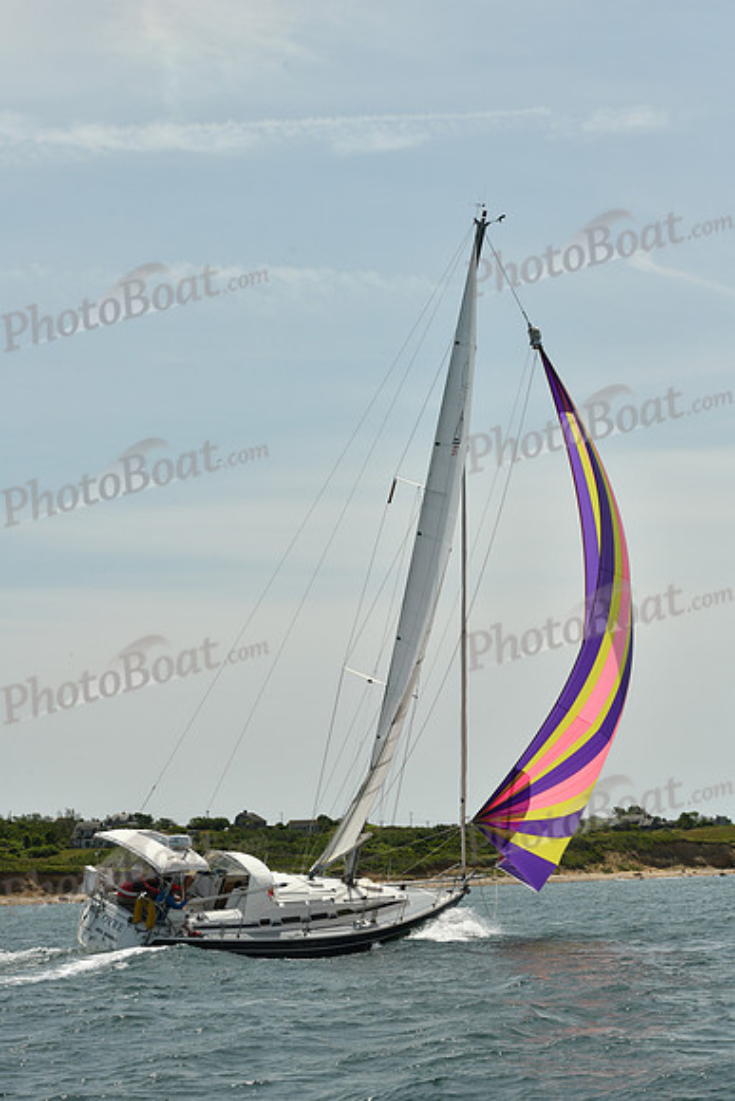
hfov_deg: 19.5
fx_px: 2142
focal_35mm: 70
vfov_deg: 28.8
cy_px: 550
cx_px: 368
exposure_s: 1/1250
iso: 320
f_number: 11
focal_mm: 70
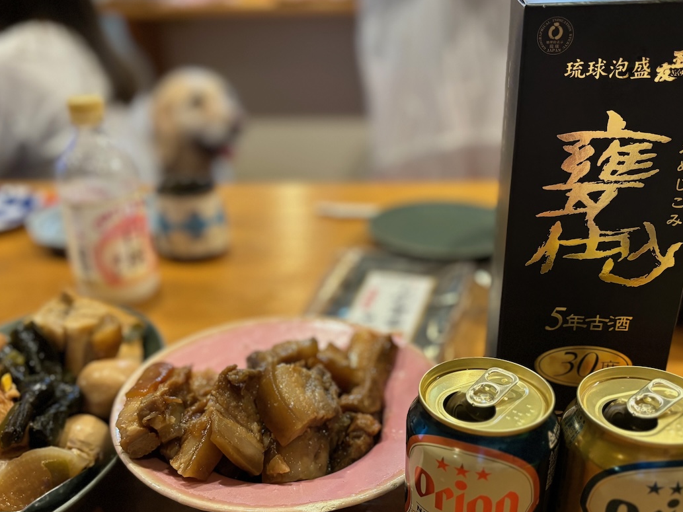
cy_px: 327
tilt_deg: -29.3
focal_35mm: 36
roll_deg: +1.3
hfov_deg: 51.3
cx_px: 341
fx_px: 710
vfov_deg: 39.3
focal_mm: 5.96
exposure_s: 1/60
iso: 400
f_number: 1.6
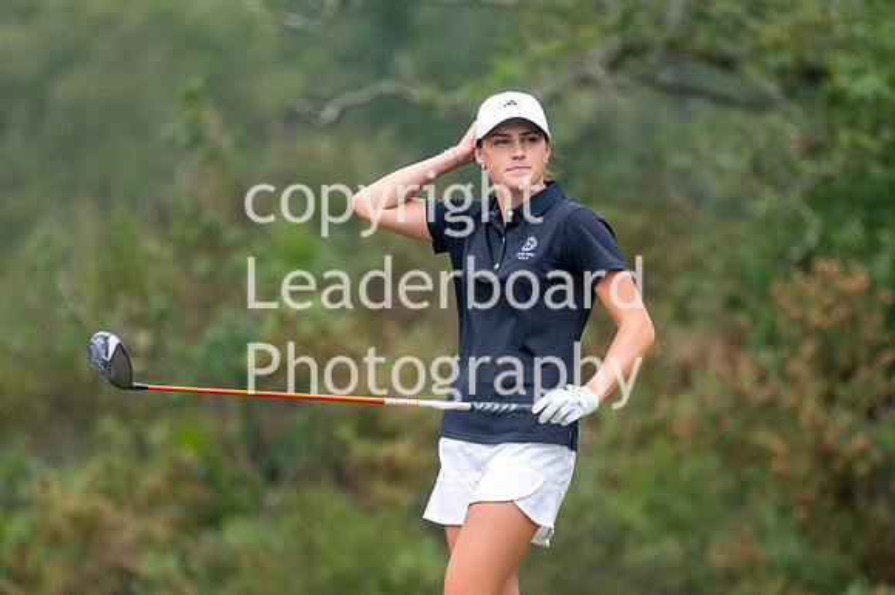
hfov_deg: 4.6
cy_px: 298
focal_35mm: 450
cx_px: 448
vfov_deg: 3.1
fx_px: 11181
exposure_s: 1/1000
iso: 200
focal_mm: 300
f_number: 4
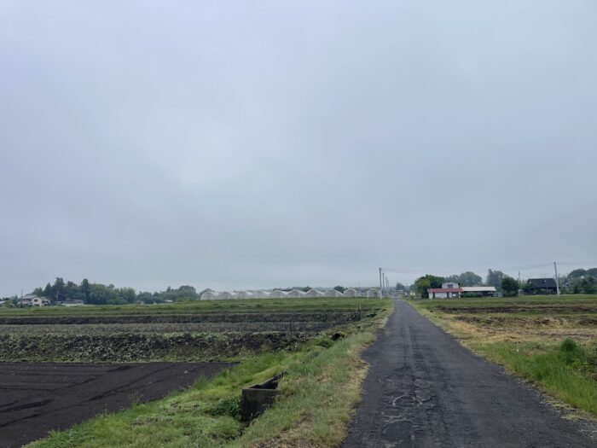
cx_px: 298
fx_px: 431
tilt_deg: +10.0
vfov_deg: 54.9
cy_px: 224
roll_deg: +0.5
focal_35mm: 25
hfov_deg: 69.4
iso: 32
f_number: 1.6
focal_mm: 5.1
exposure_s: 1/3003
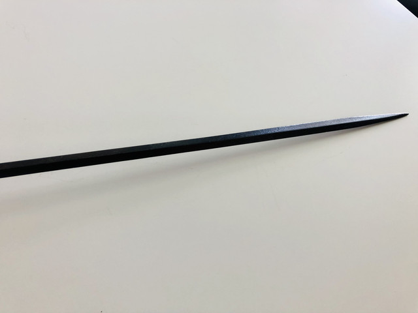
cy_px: 156
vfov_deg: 49.7
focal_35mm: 28
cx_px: 209
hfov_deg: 63.4
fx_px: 338
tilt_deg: -59.6
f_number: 1.8
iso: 25
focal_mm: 3.99
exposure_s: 1/33
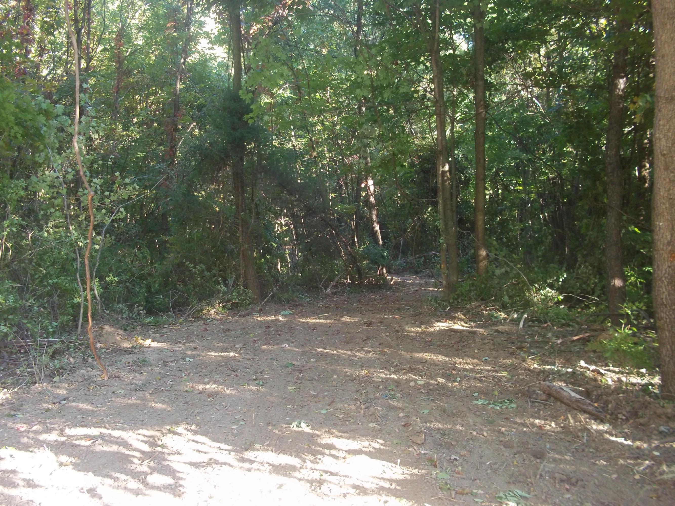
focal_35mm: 36
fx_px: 702
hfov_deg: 51.4
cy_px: 253
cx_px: 338
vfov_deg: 39.7
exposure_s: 1/50
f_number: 3.1
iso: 160
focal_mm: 6.5
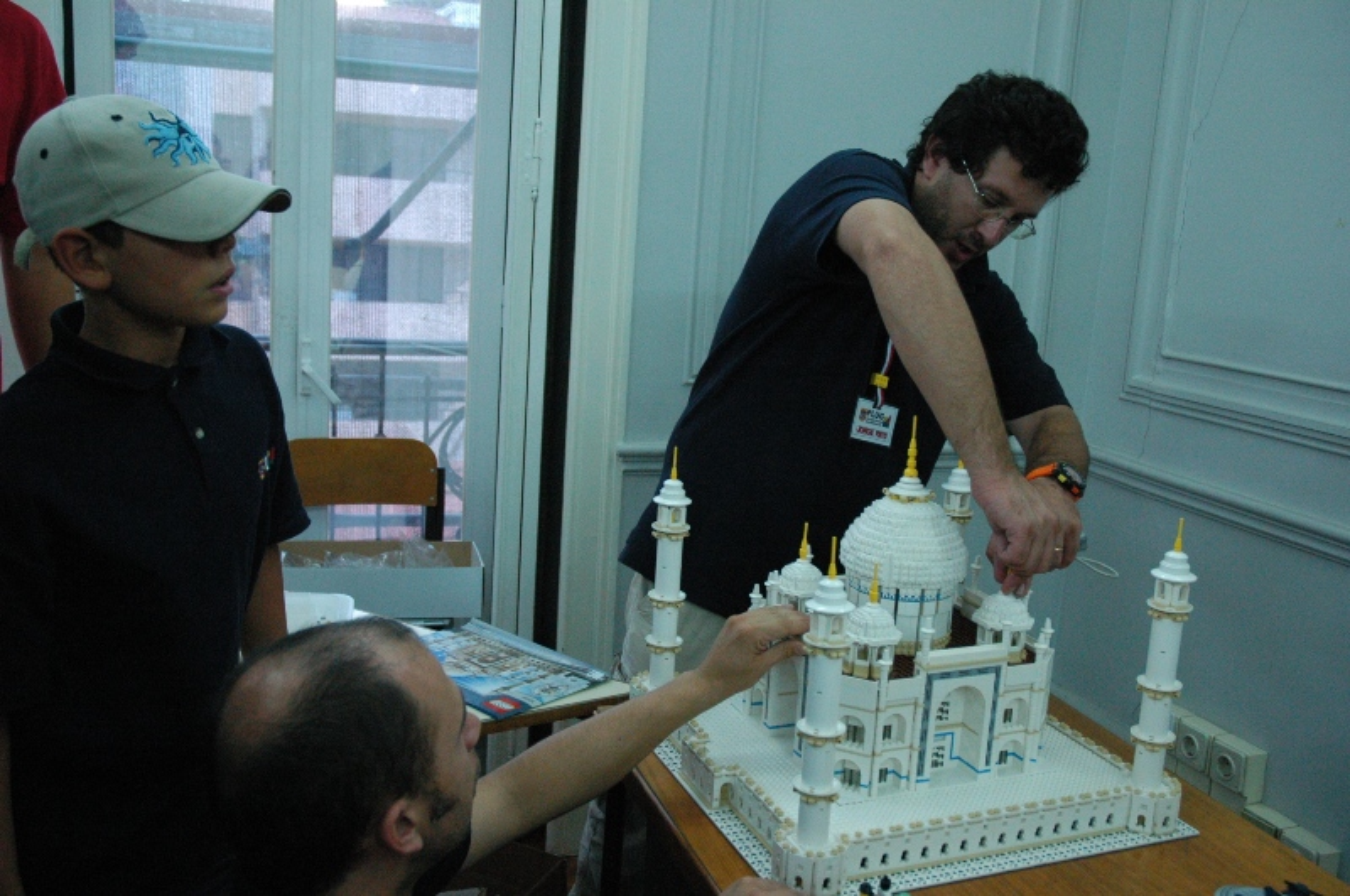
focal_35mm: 36
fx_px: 1348
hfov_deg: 53.2
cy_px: 448
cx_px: 675
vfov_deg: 36.8
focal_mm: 24
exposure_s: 1/50
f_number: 3.8
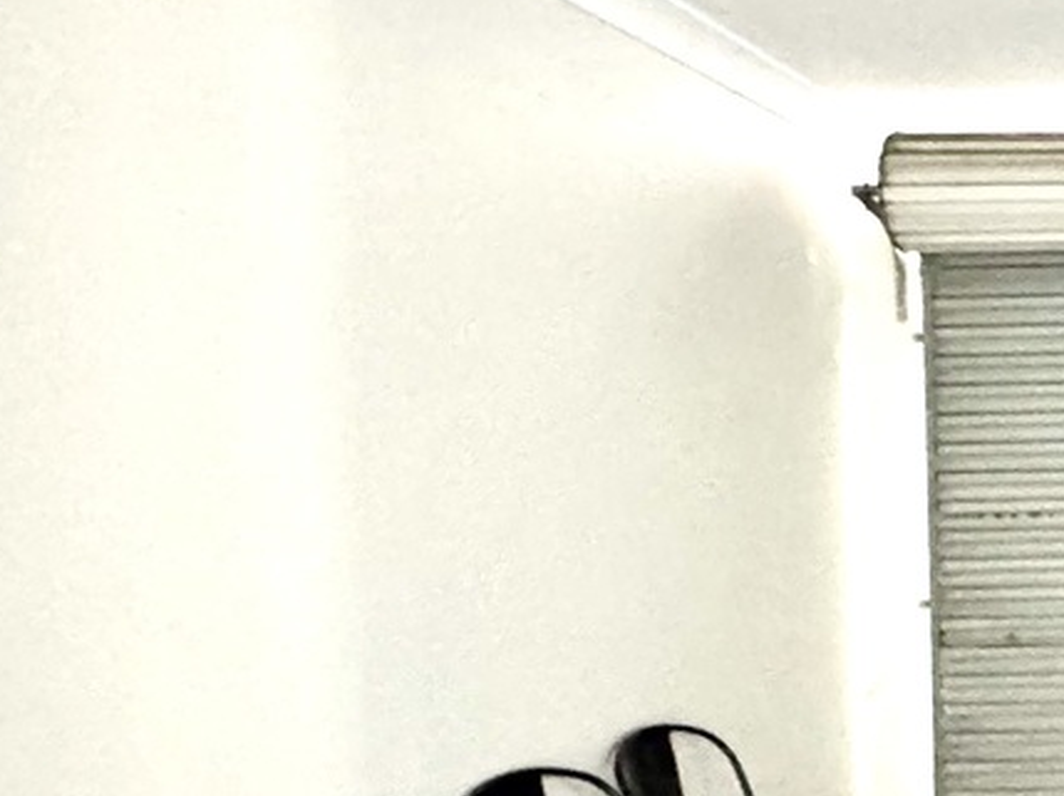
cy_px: 490
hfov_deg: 29.9
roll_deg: +3.8
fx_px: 1505
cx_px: 1426
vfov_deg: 29.5
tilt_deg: -2.9
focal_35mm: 49
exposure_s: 1/25
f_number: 2.2
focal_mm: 2.22
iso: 1250
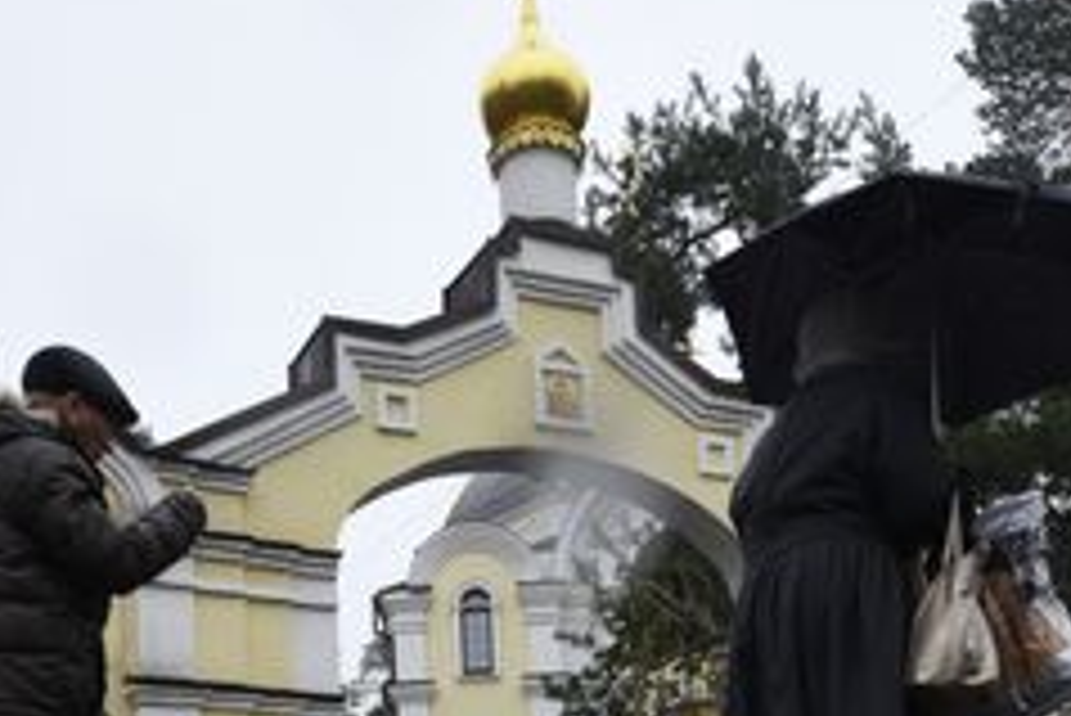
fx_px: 1399
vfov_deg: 24.3
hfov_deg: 41.8
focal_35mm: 47
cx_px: 450
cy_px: 982
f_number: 8
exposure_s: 1/200
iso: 1600
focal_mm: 16
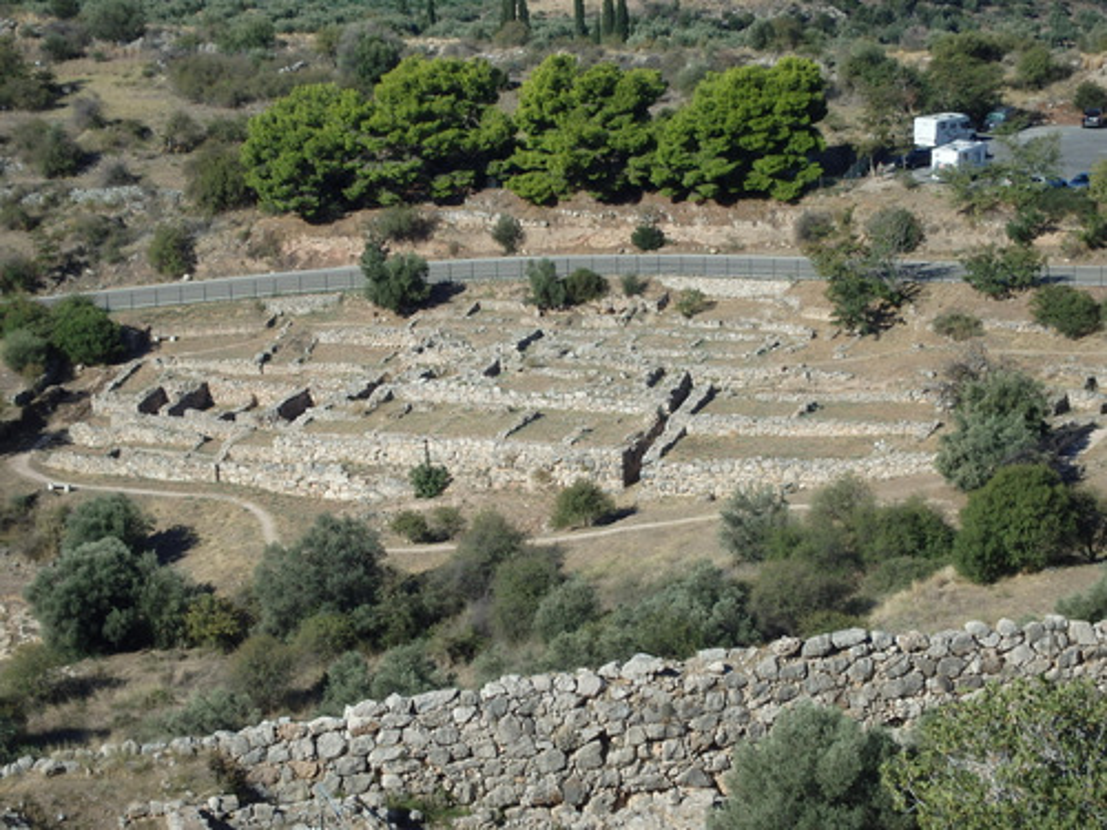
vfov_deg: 14.4
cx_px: 554
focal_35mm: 103
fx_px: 3294
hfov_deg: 19.1
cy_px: 415
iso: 200
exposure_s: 1/1250
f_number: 5
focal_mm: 18.5
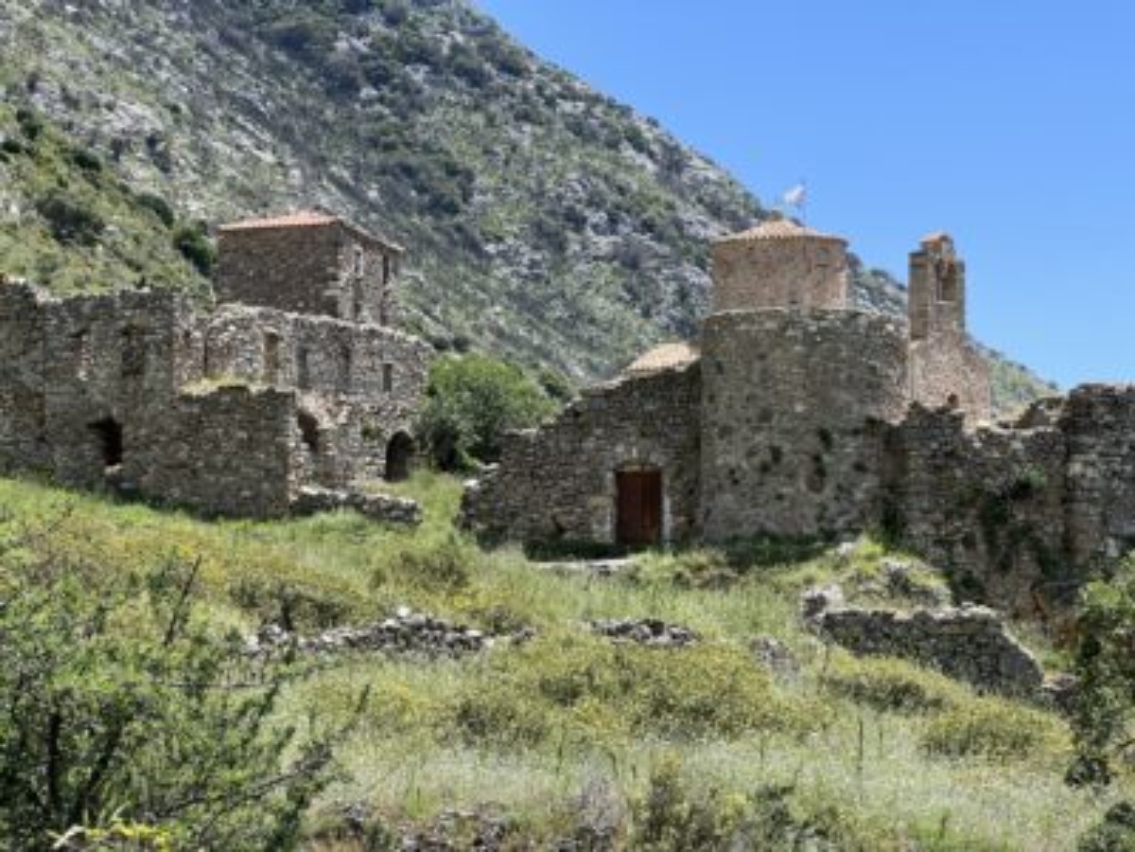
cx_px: 568
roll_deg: -0.1
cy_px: 426
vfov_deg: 19.1
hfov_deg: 25.3
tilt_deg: +6.2
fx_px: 2525
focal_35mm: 77
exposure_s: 1/292
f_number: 2.8
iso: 32
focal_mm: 9
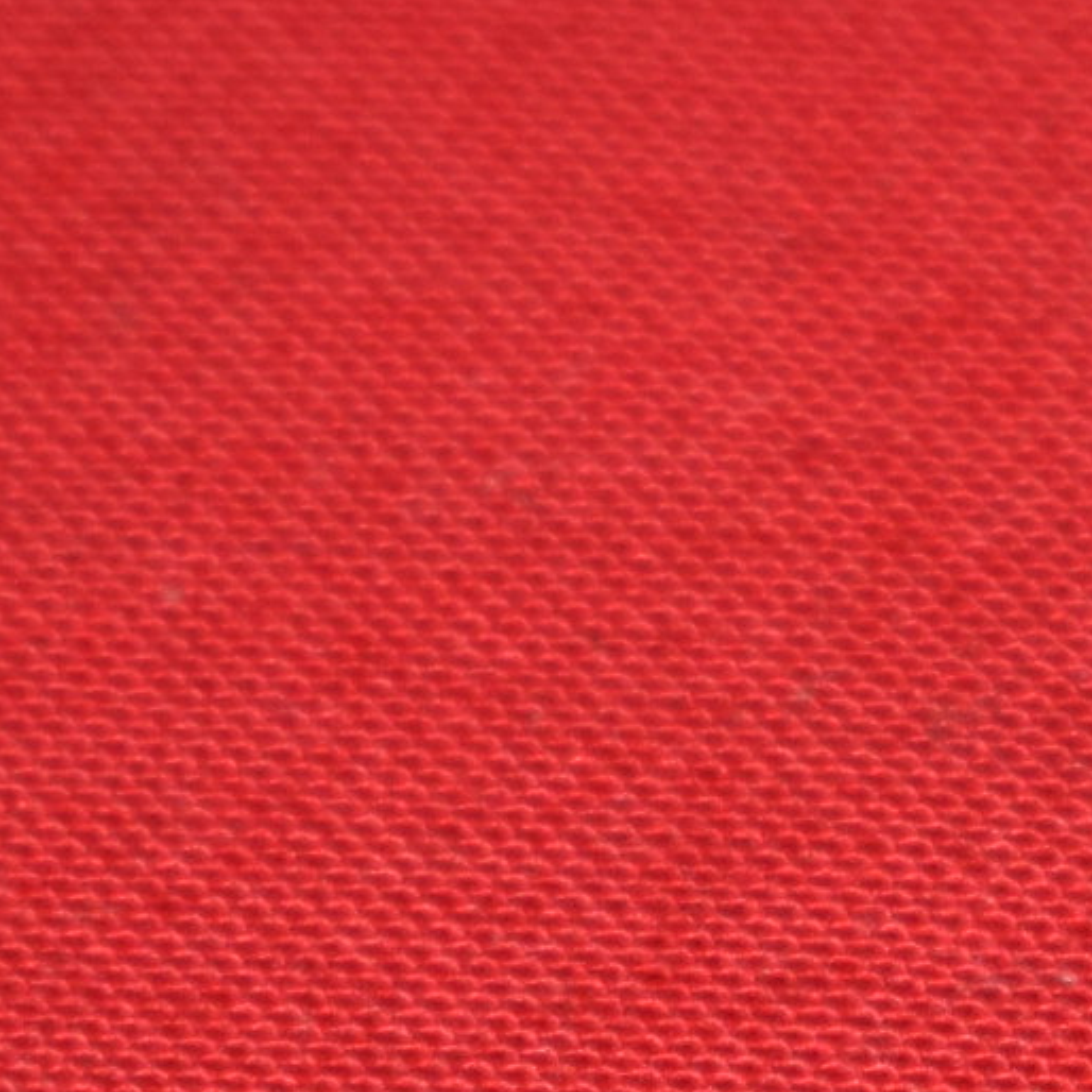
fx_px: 14579
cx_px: 1901
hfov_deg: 4.3
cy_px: 1134
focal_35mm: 408
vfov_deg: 4.3
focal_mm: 55
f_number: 5.6
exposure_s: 1/200
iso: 400
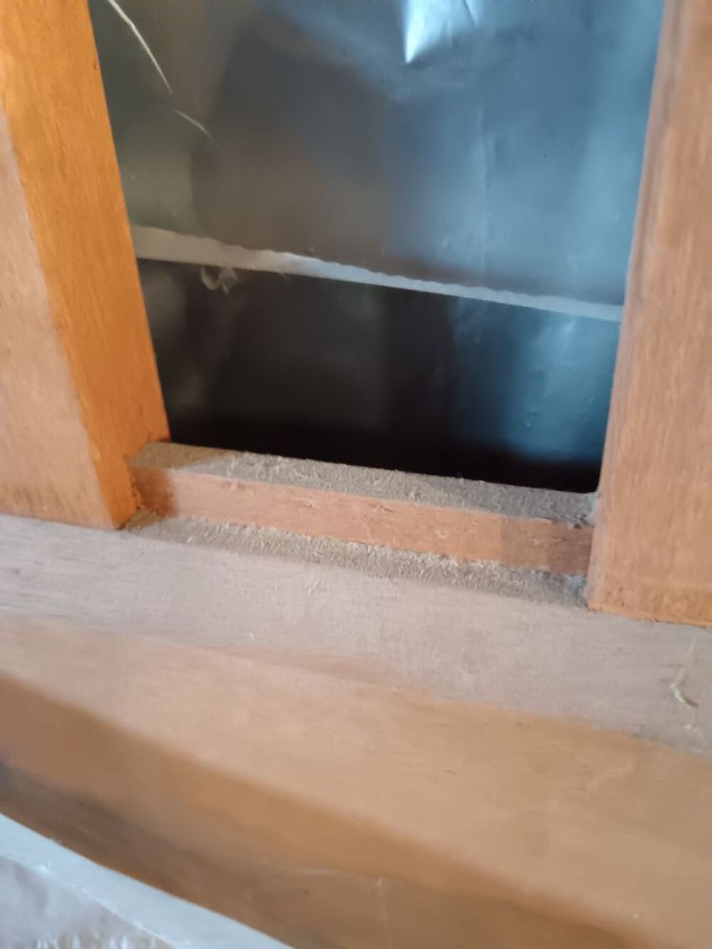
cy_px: 474
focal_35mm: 27
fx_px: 740
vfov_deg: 65.3
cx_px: 356
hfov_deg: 51.4
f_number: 1.9
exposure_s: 1/20
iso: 5184
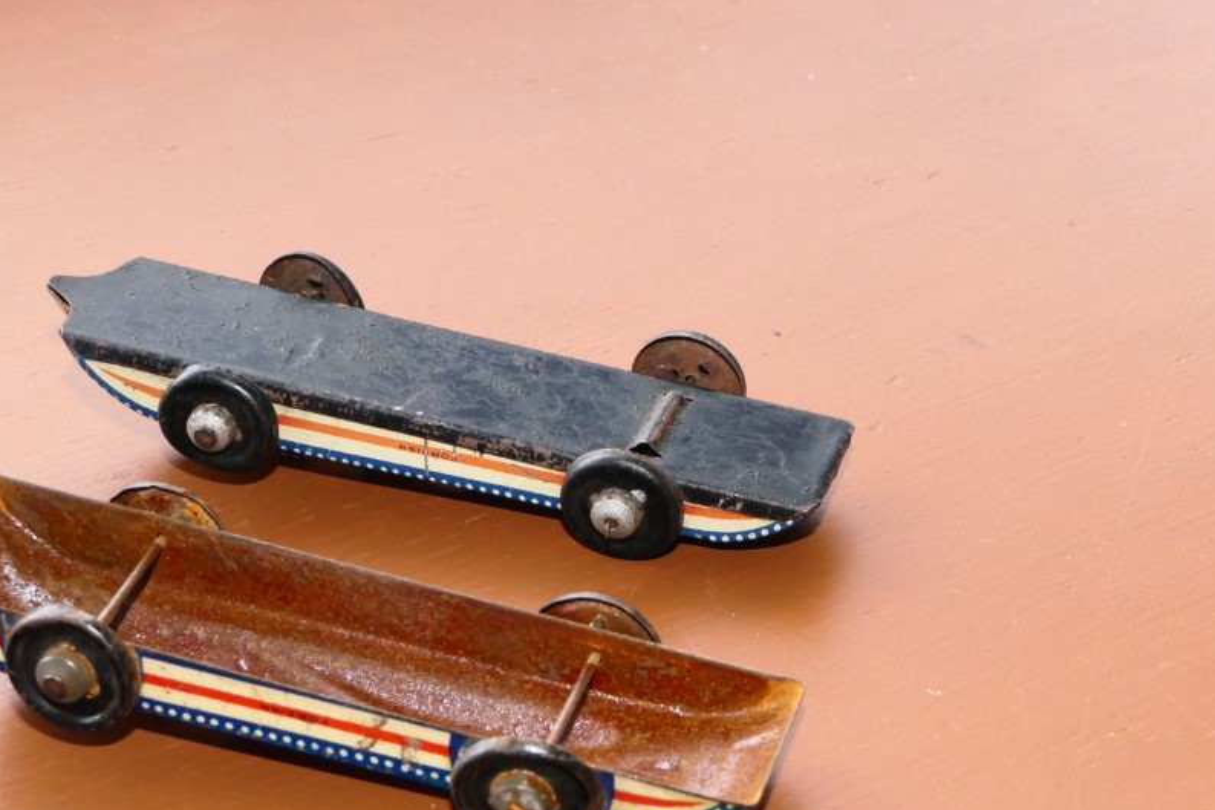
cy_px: 485
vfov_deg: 18.2
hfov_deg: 27.0
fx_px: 2531
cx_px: 502
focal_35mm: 75
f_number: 8
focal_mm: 22.7
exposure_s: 1/60
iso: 1600
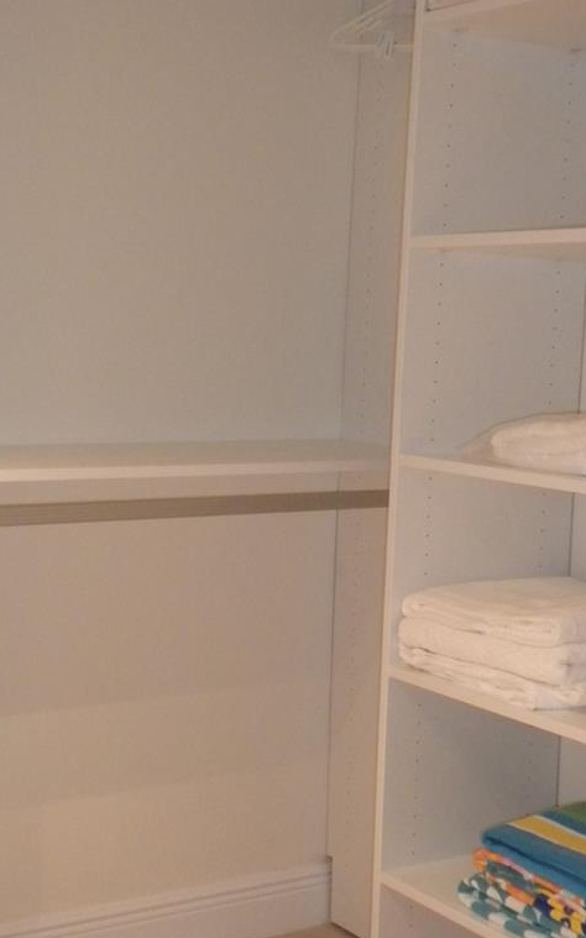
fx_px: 1585
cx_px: 150
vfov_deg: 33.0
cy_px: 477
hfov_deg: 20.8
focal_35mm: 62
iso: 400
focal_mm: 6.6
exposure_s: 1/30
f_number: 3.5
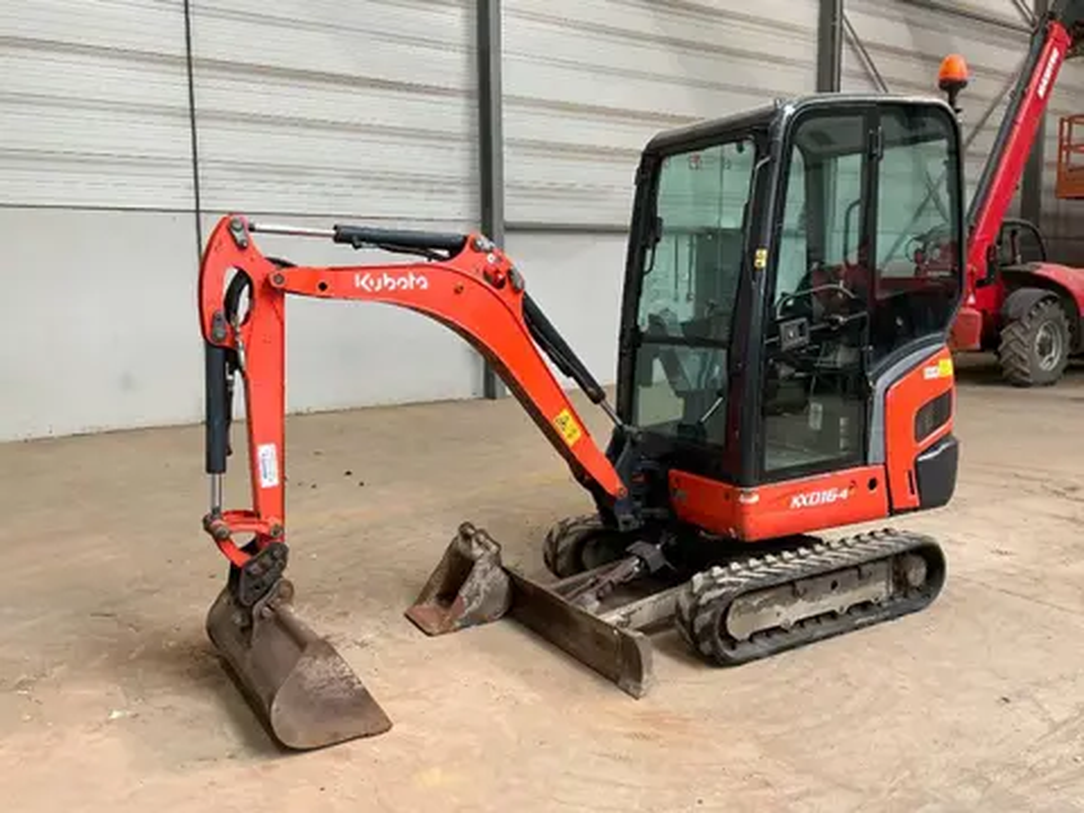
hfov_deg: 61.7
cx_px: 542
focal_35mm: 29
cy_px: 406
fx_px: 908
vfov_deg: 48.2
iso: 80
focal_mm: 3
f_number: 1.8
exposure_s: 1/60
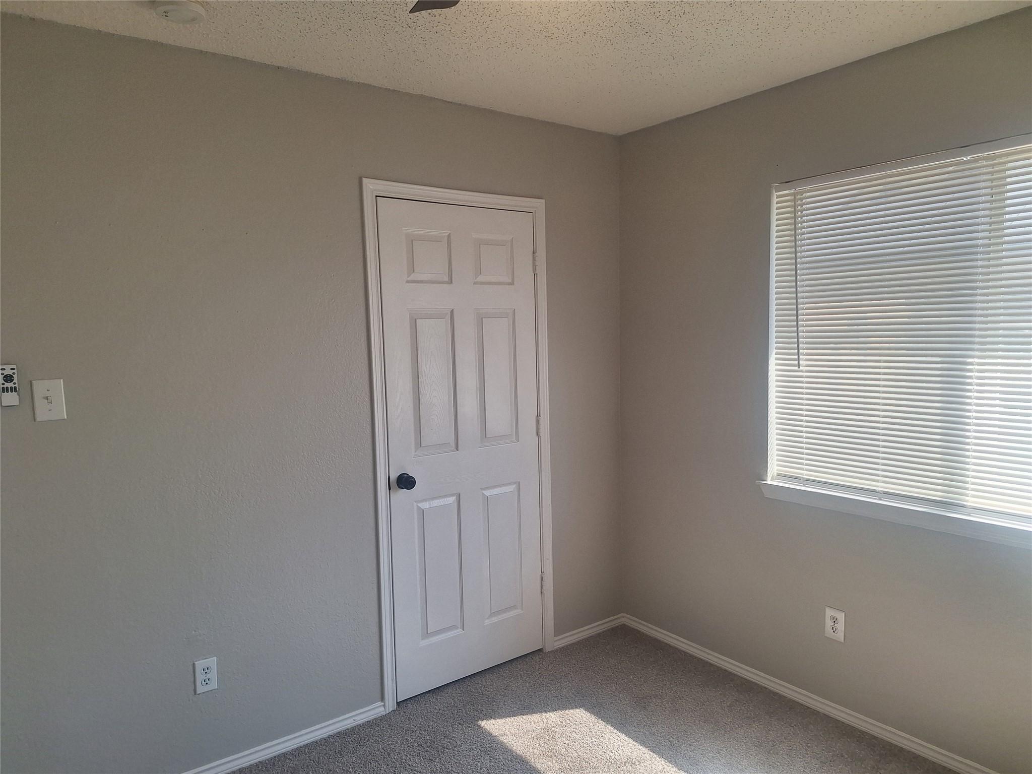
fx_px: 686
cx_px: 516
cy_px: 387
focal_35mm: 23
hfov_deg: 73.9
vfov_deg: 58.9
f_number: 1.8
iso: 40
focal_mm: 5.54
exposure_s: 1/259
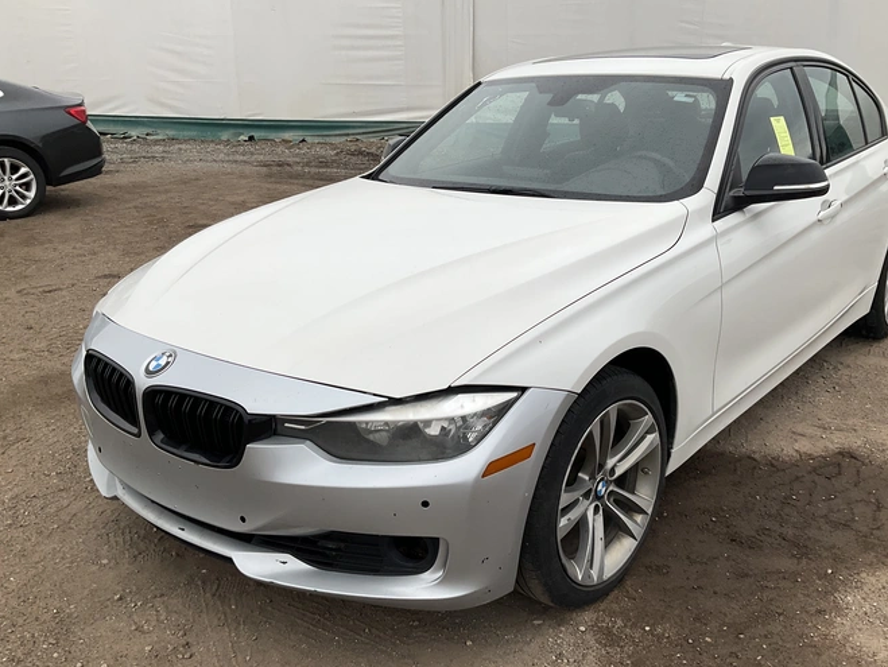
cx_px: 501
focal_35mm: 33
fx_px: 847
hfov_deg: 55.2
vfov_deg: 43.0
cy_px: 346
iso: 25
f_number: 1.8
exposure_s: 1/289
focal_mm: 3
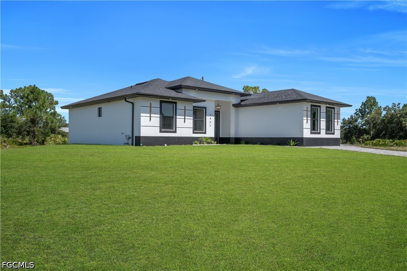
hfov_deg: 61.9
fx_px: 339
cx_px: 204
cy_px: 136
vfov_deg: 43.6
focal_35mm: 30
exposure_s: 1/320
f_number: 8
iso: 100
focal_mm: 20
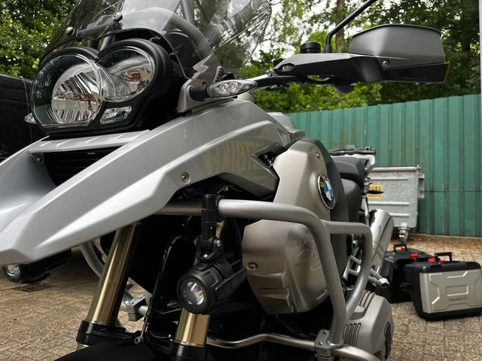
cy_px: 180
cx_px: 241
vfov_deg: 53.1
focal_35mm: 26
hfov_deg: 67.3
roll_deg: -0.2
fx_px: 362
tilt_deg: -0.7
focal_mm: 5.1
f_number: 1.6
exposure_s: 1/209
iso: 40
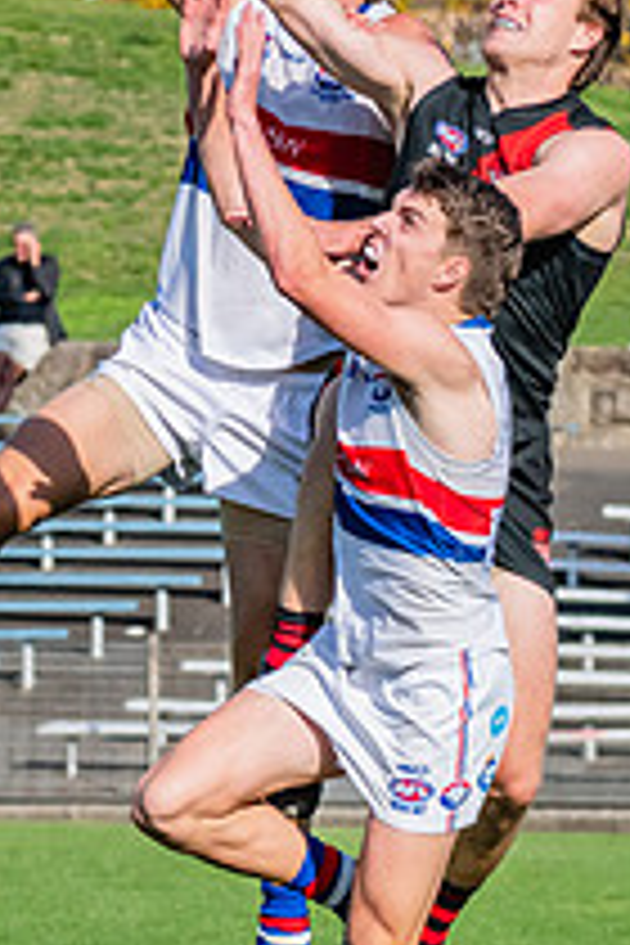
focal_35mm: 701
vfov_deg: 2.9
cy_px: 497
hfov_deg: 2.0
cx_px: 425
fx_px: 18400
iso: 800
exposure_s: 1/1600
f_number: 10
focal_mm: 180
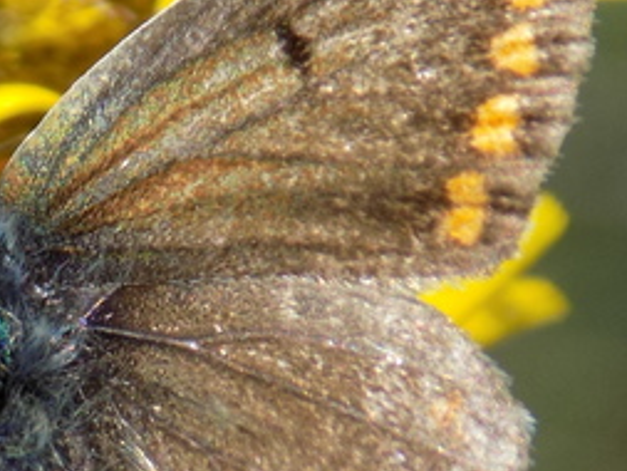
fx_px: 6542
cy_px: 335
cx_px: 21
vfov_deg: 4.1
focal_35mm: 361
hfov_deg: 5.5
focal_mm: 19.1
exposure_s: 1/400
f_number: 4.7
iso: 80
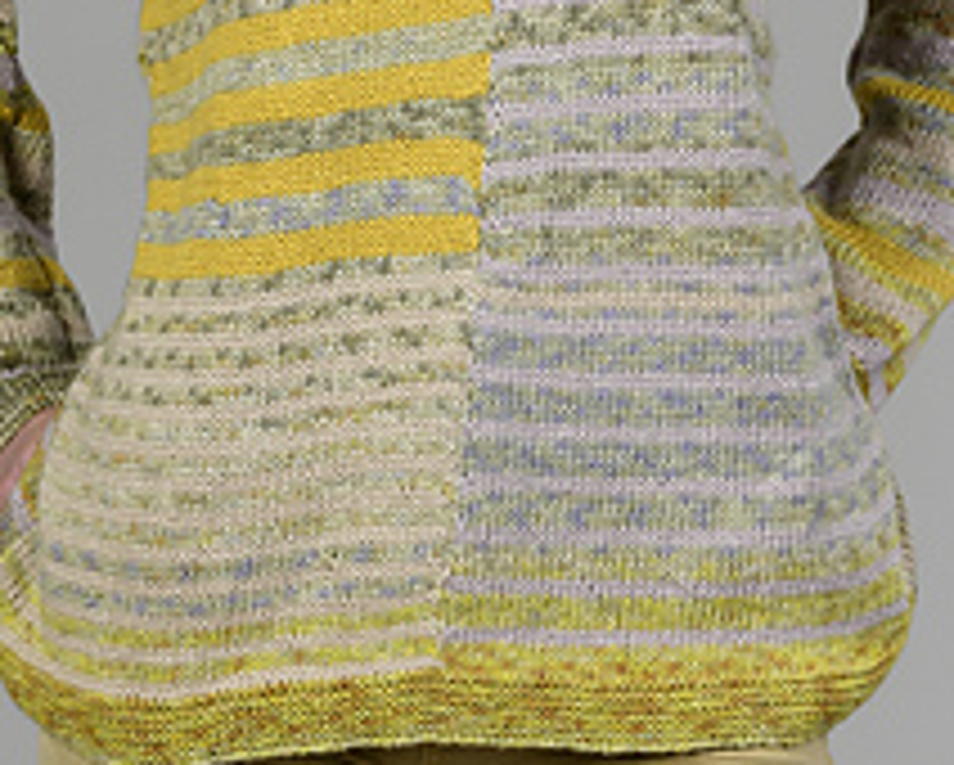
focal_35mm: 255
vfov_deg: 6.1
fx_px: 7206
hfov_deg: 7.6
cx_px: 394
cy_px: -68
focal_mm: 90
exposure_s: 1/160
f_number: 22
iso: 64
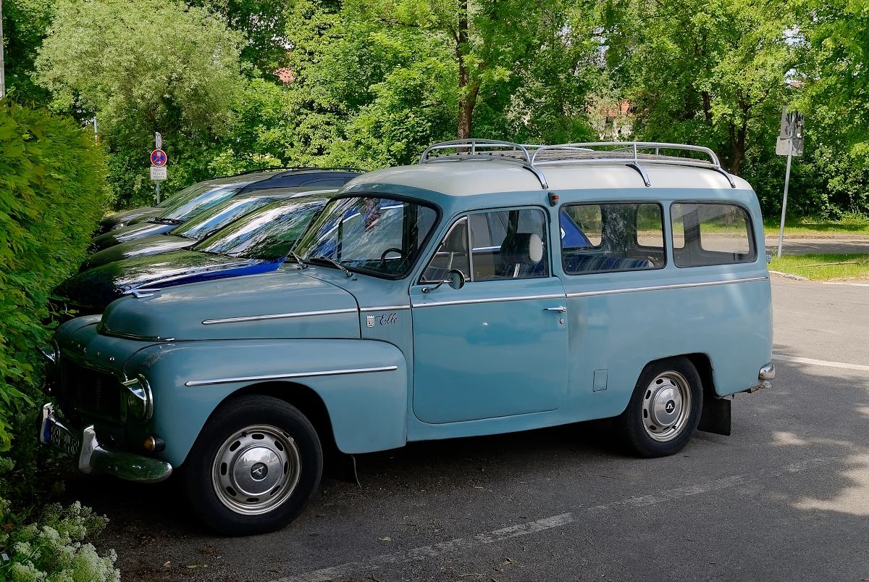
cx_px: 434
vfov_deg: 29.0
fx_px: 1124
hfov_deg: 42.3
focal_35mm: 46
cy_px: 291
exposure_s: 1/250
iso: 500
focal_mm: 31
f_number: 9
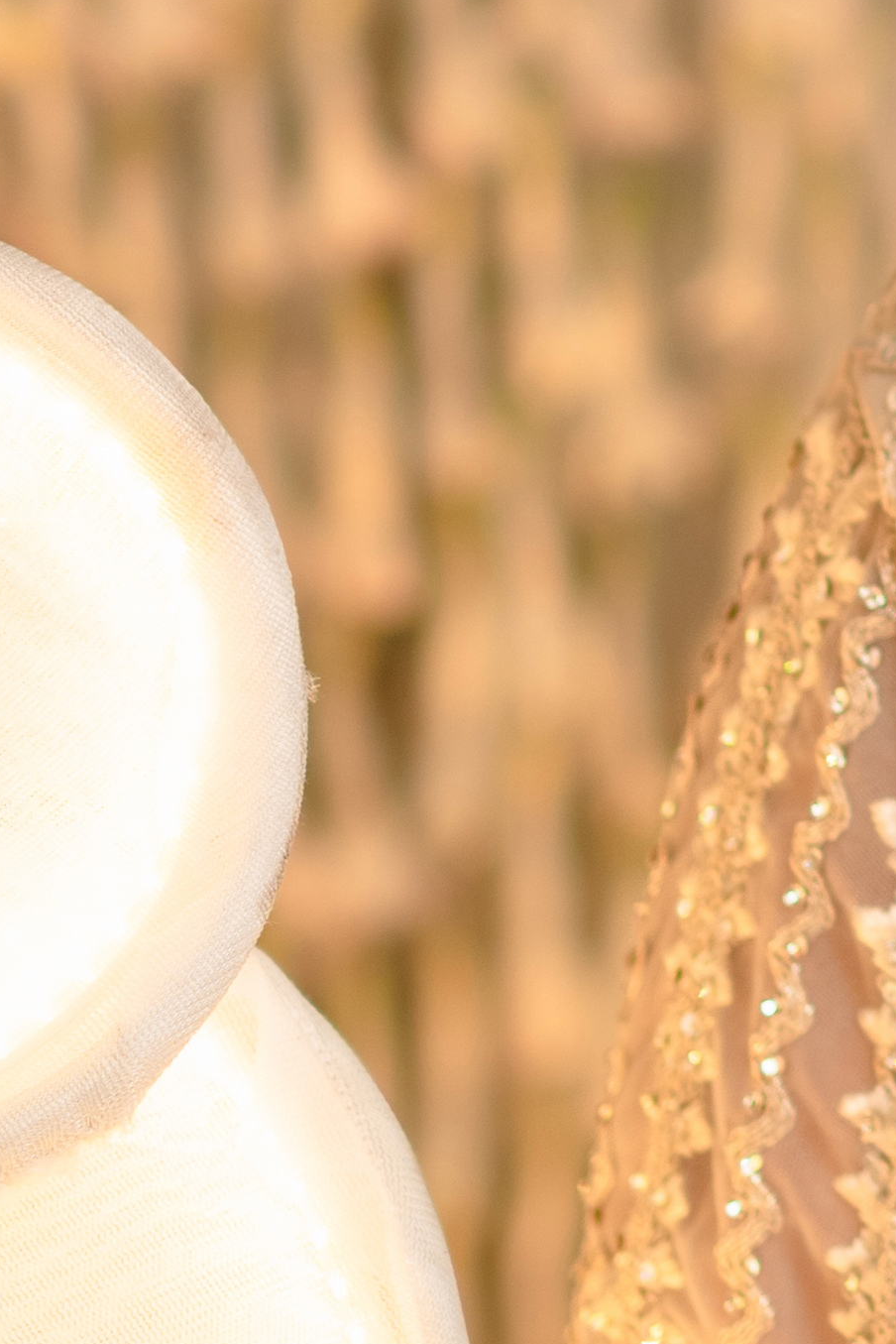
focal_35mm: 596
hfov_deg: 2.3
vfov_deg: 3.5
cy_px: -442
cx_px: 2321
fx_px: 22238
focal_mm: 85
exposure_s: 1/500
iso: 80
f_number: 2
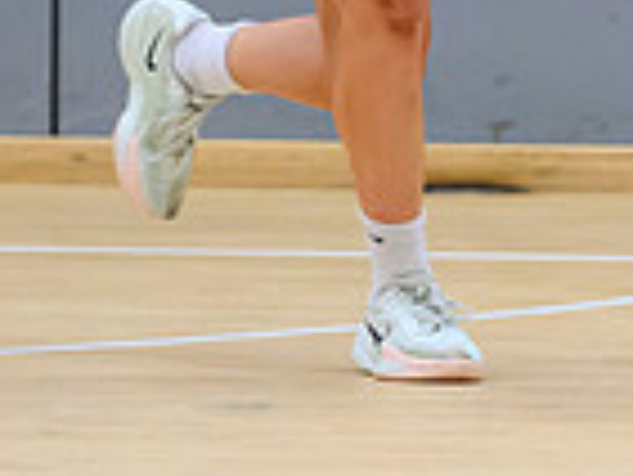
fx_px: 23921
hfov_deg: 1.5
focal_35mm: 1307
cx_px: 1176
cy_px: -61
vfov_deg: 1.1
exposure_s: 1/1000
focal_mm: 200
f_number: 3.2
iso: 4000
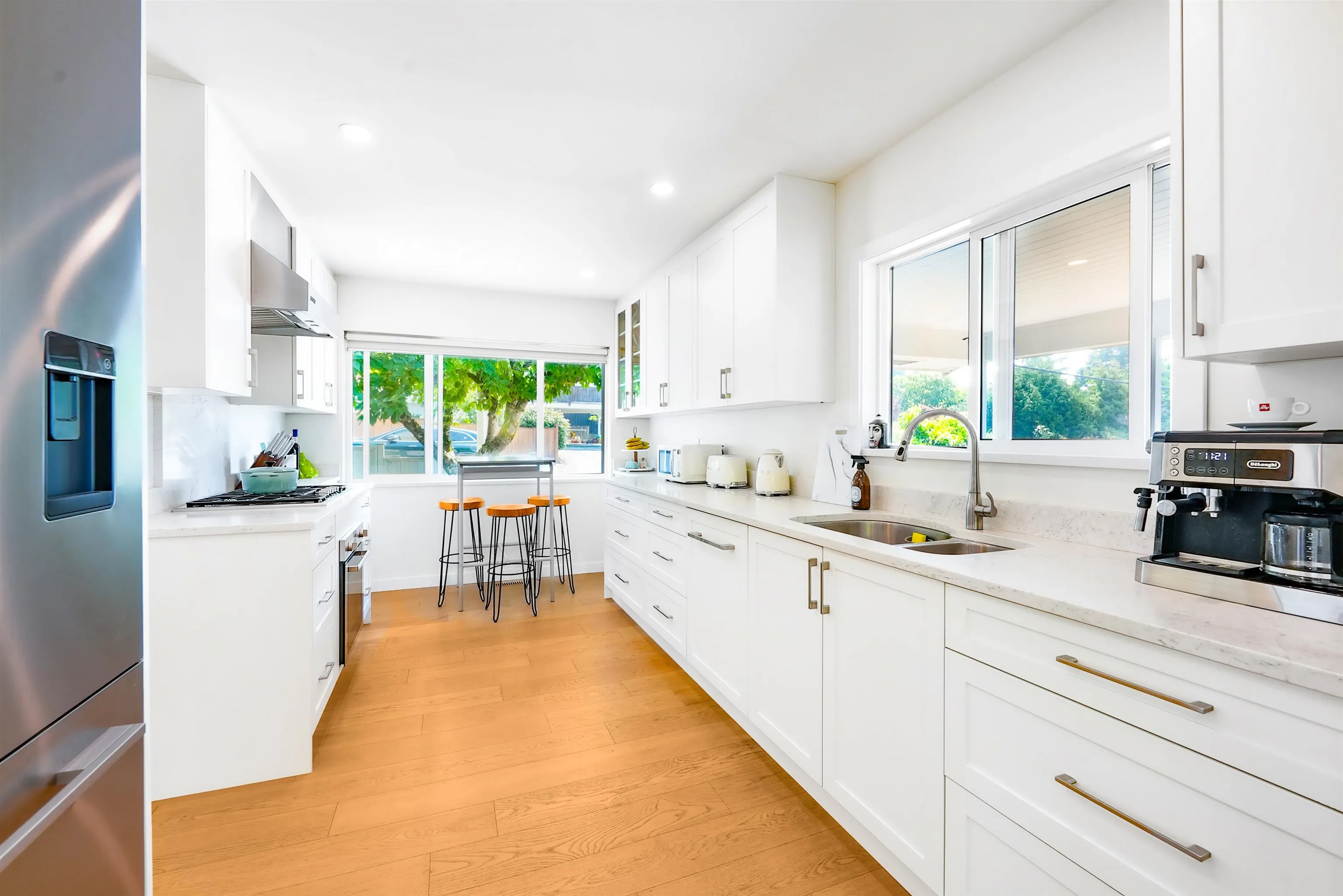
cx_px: 672
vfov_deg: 81.3
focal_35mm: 14
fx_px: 522
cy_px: 448
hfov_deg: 104.2
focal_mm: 14
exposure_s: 1/100
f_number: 10
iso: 500
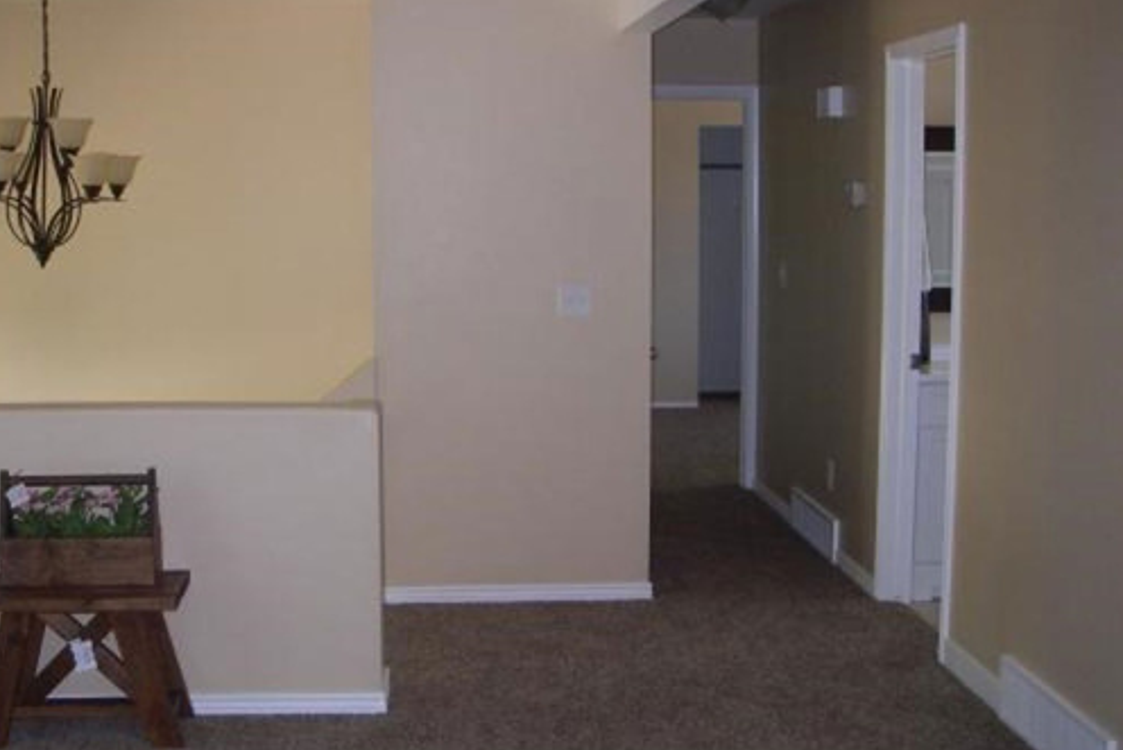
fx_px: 1591
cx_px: 444
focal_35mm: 51
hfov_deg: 38.7
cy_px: 378
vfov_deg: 26.5
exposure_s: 1/40
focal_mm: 6.3
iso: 200
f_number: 3.3
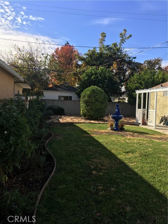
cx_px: 84
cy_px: 112
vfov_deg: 61.7
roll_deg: -1.1
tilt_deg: -2.9
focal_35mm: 29
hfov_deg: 48.2
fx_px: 188
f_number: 2.2
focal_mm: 4.15
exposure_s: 1/1115
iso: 25
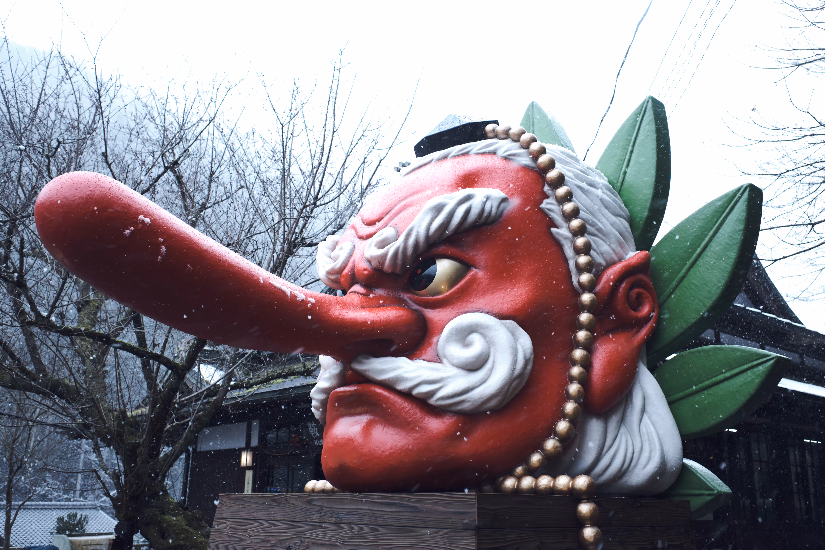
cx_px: 412
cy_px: 275
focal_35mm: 35
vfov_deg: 37.9
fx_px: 802
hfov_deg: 54.4
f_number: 4
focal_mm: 23
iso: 200
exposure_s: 1/125
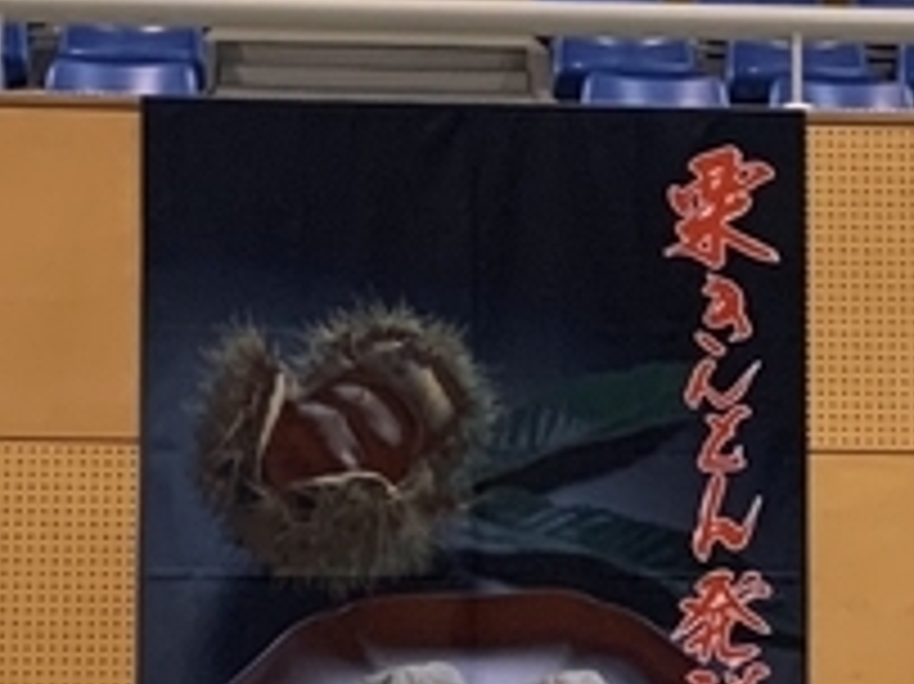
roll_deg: +0.6
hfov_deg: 12.8
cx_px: 576
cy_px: 410
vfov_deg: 9.6
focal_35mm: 154
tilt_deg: +6.9
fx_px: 4064
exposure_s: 1/60
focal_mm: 4.25
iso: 200
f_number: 1.8
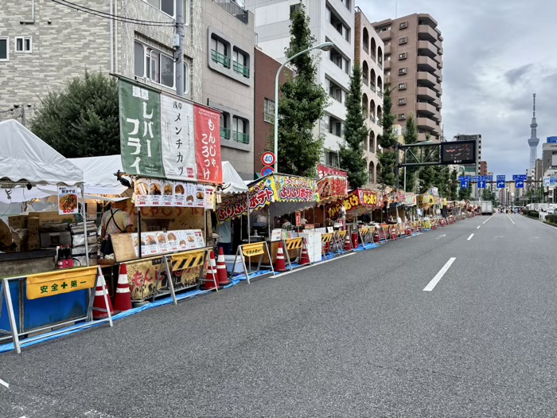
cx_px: 278
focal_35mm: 26
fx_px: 418
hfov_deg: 67.3
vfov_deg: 53.1
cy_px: 209
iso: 50
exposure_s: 1/1092
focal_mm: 5.96
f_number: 1.6
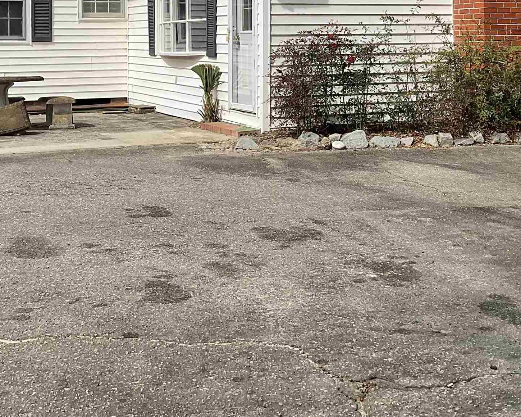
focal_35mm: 60
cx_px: 265
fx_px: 925
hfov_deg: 31.5
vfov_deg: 24.5
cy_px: 30
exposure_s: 1/2227
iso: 16
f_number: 1.8
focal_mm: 3
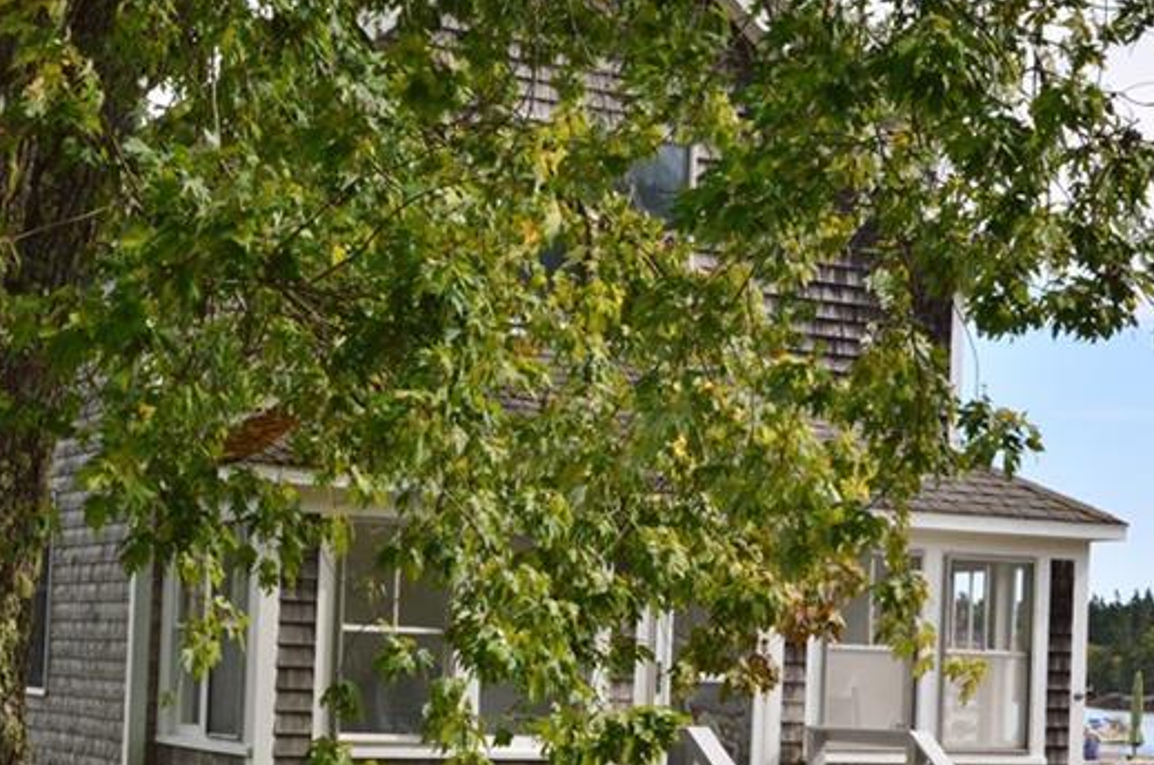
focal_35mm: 77
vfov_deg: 17.5
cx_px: 798
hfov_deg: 26.2
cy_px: 572
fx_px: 2464
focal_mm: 26
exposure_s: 1/320
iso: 400
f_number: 10
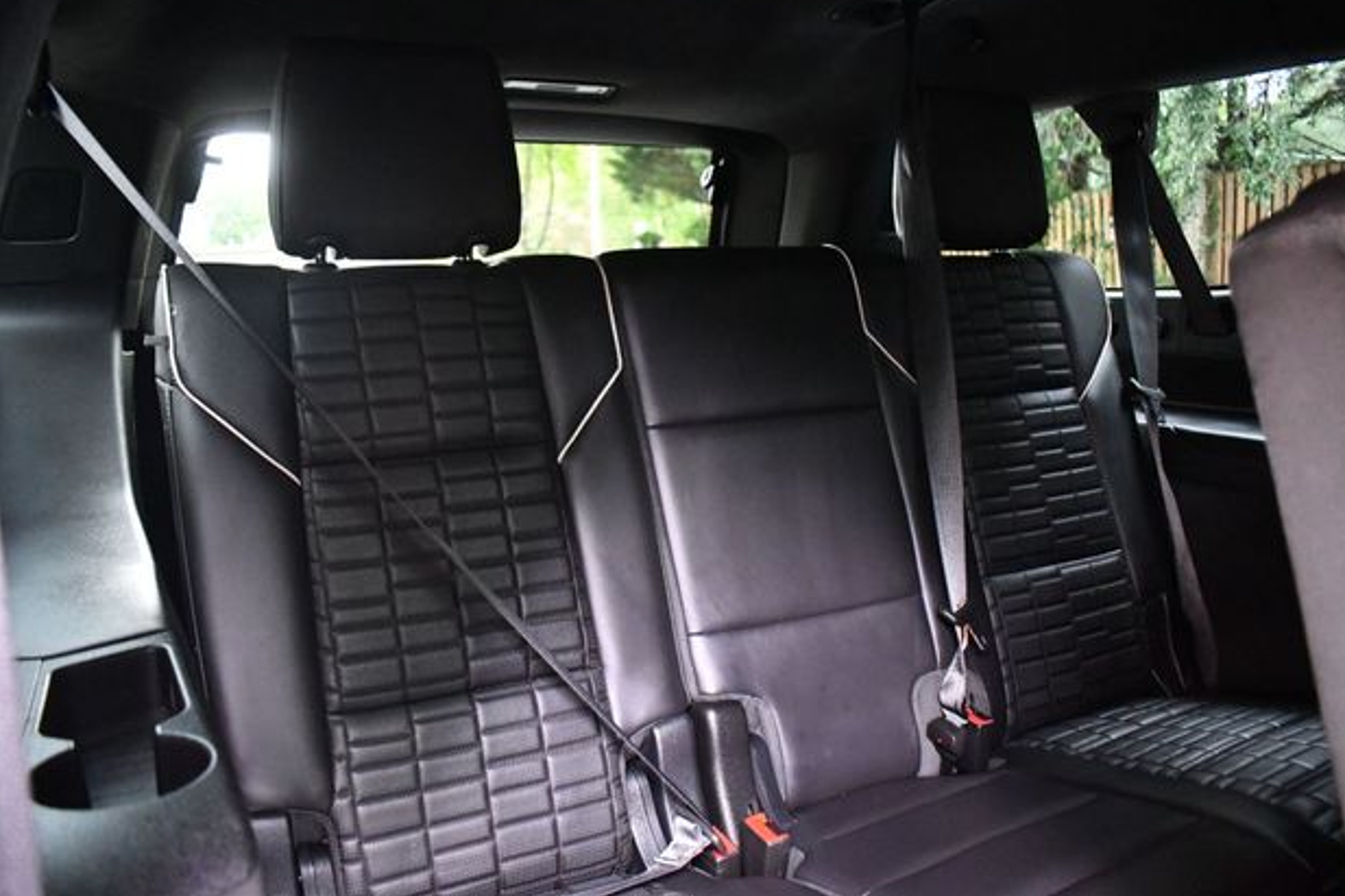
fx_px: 1046
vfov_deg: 46.4
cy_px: 434
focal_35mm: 28
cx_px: 661
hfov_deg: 65.5
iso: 7200
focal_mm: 18
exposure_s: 1/60
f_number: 3.5
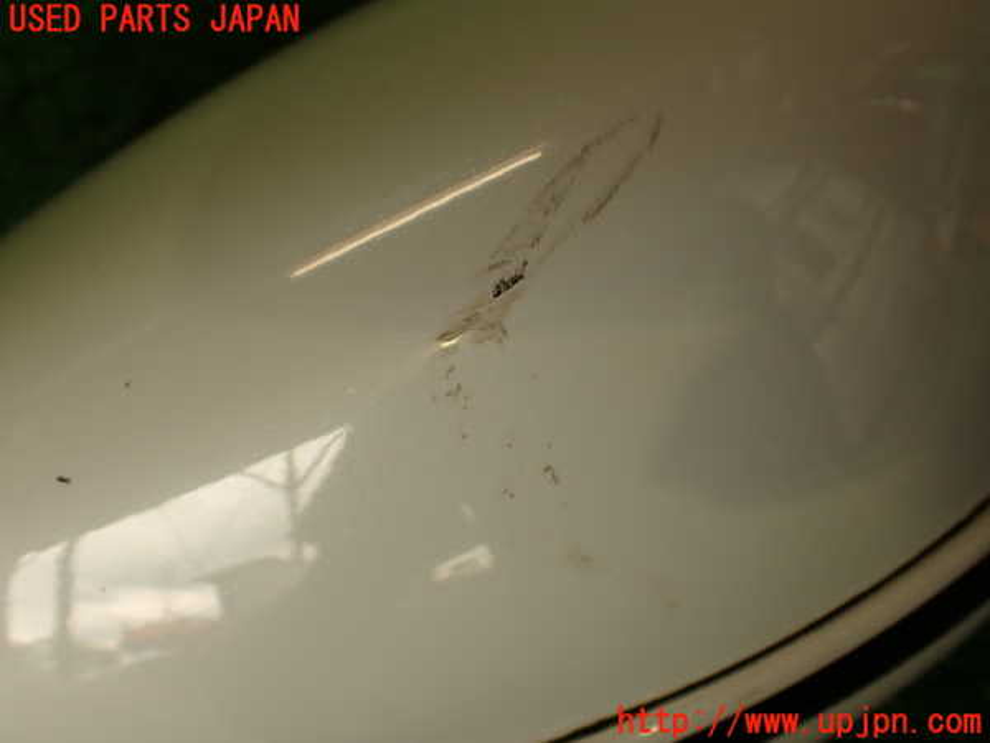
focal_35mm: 32
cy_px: 372
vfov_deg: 44.2
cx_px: 495
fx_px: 915
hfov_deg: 56.8
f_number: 3.2
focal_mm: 5.79
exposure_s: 1/100
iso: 100
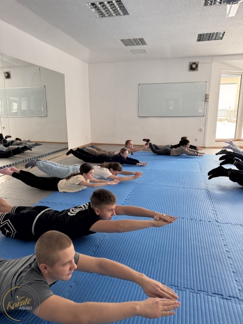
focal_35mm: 24
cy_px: 162
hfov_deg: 56.8
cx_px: 122
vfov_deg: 71.6
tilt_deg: -11.7
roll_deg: -0.5
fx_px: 225
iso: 250
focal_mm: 6.76
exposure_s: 1/60
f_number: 1.78
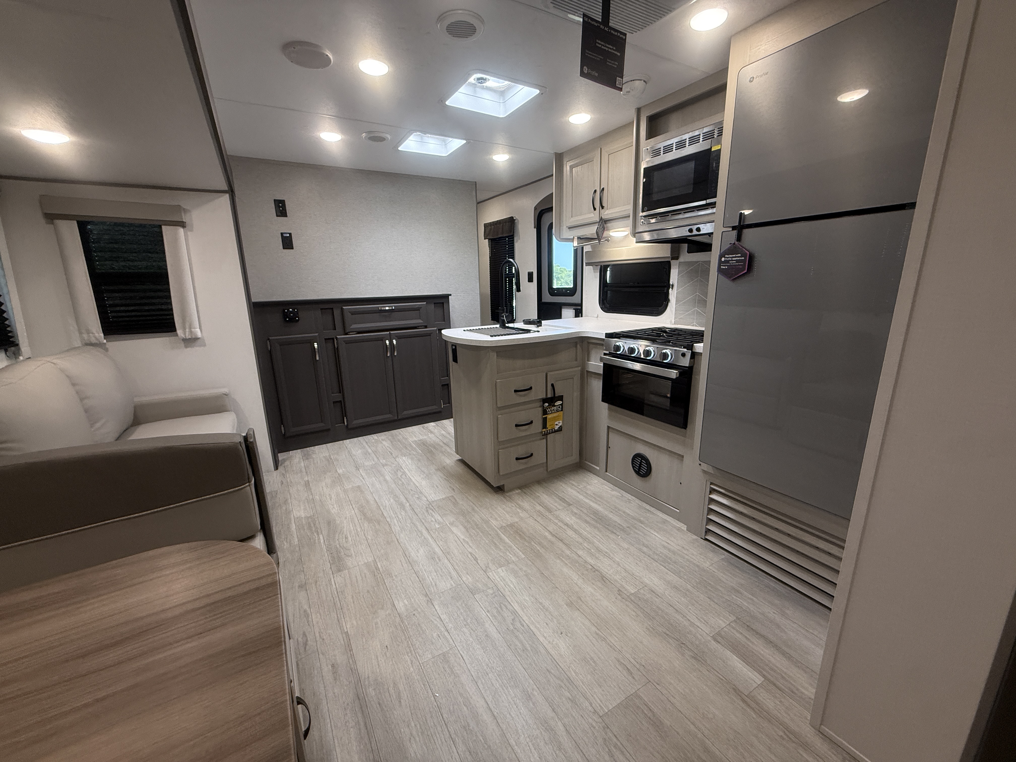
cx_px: 508
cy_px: 381
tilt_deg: -14.3
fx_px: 411
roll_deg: +0.0
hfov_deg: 102.1
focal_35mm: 14
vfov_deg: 85.7
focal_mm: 2.22
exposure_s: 1/80
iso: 200
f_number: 2.2
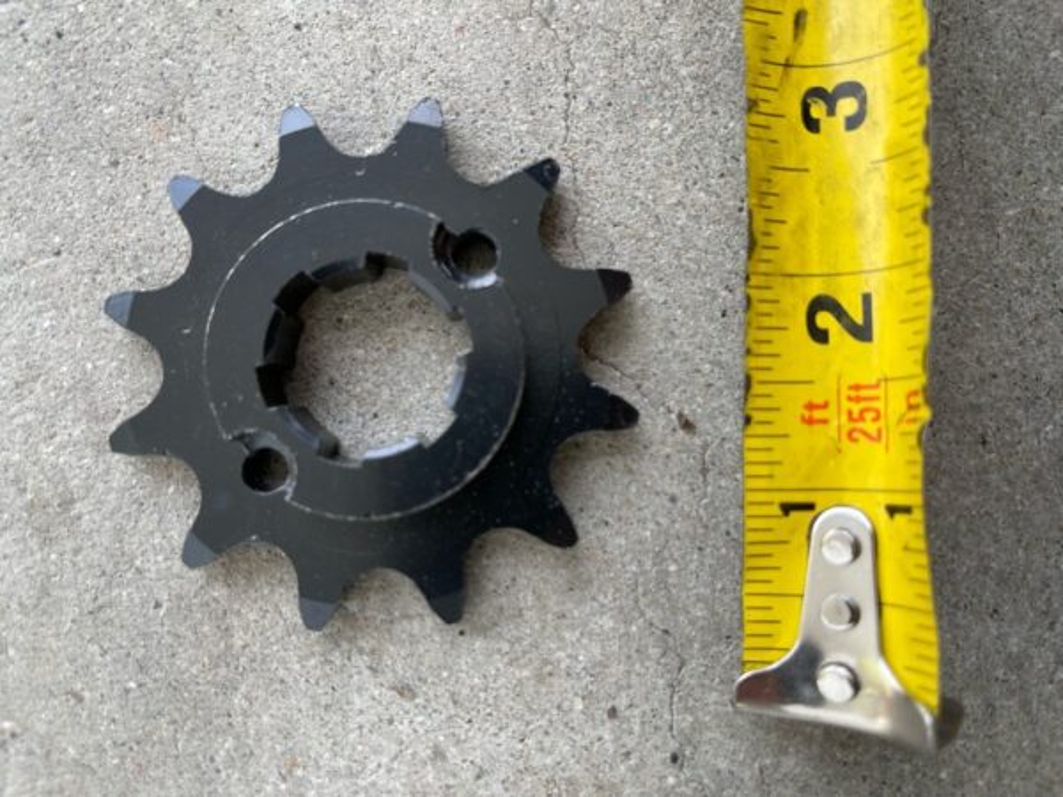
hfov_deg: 67.3
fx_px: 798
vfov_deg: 53.1
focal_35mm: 26
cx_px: 532
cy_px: 398
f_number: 1.6
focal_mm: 5.1
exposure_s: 1/208
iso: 32
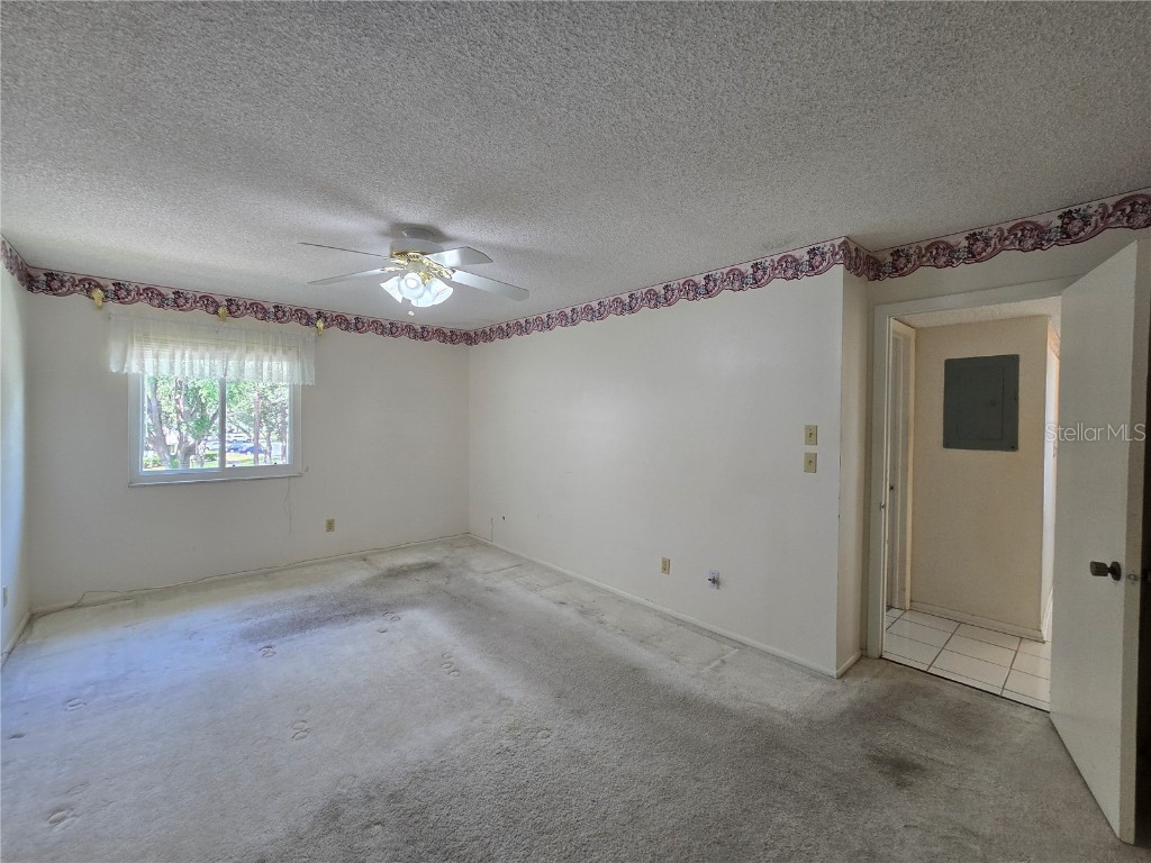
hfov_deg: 106.2
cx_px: 576
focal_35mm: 13
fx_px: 432
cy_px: 432
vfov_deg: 89.9
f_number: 2.2
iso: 100
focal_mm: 2.2
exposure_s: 1/60
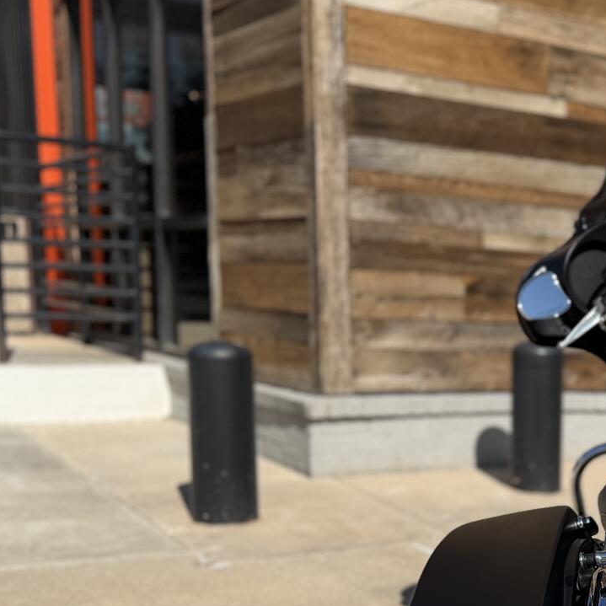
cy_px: 521
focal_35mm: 59
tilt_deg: -11.5
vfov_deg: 28.2
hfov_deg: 26.3
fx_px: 1169
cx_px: 705
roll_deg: -1.0
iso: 80
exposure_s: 1/5714
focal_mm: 6.76
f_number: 1.78
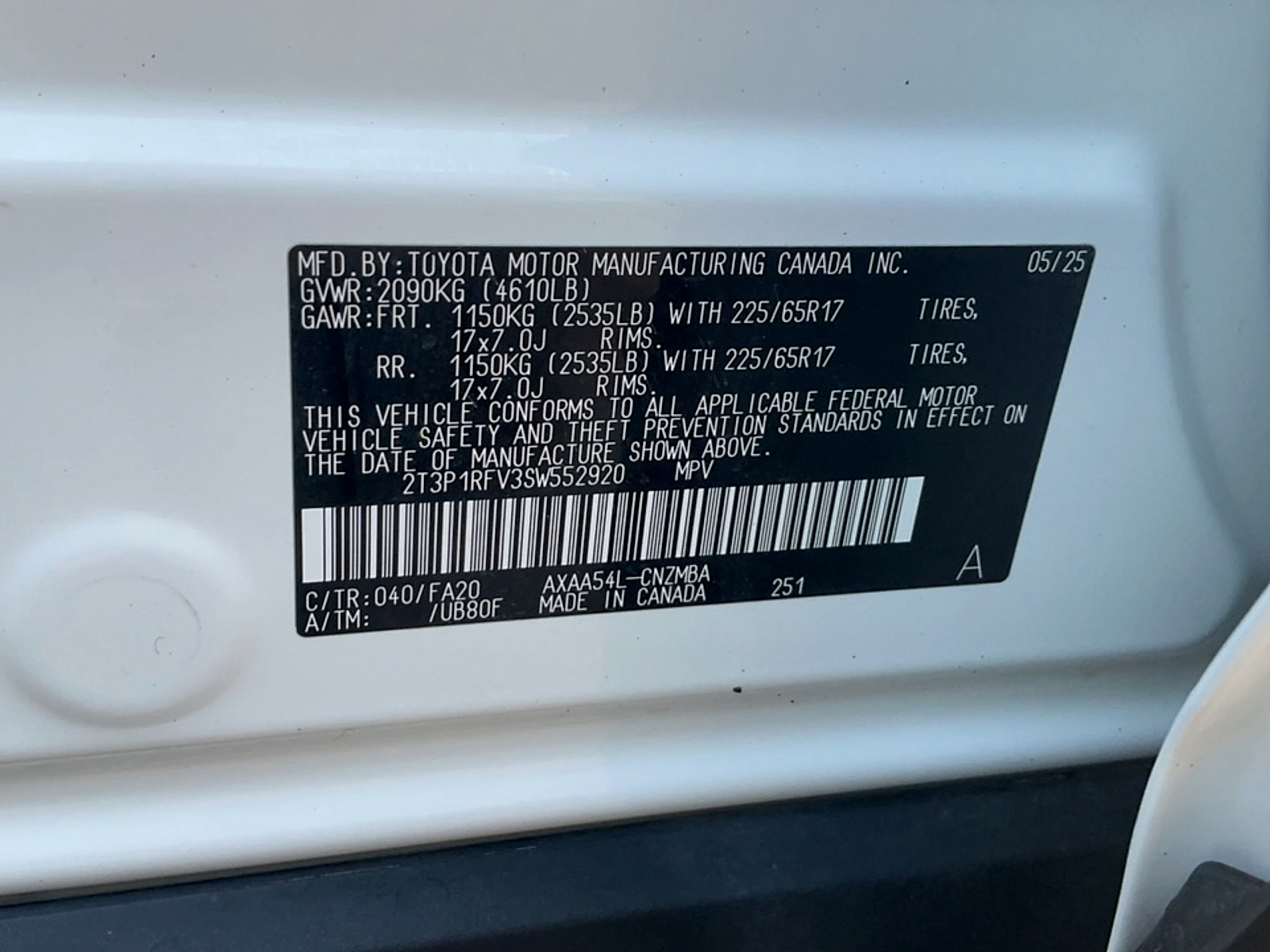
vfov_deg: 46.8
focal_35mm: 30
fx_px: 1101
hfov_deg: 60.0
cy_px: 476
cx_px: 635
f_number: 1.8
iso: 40
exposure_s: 1/120
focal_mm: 3
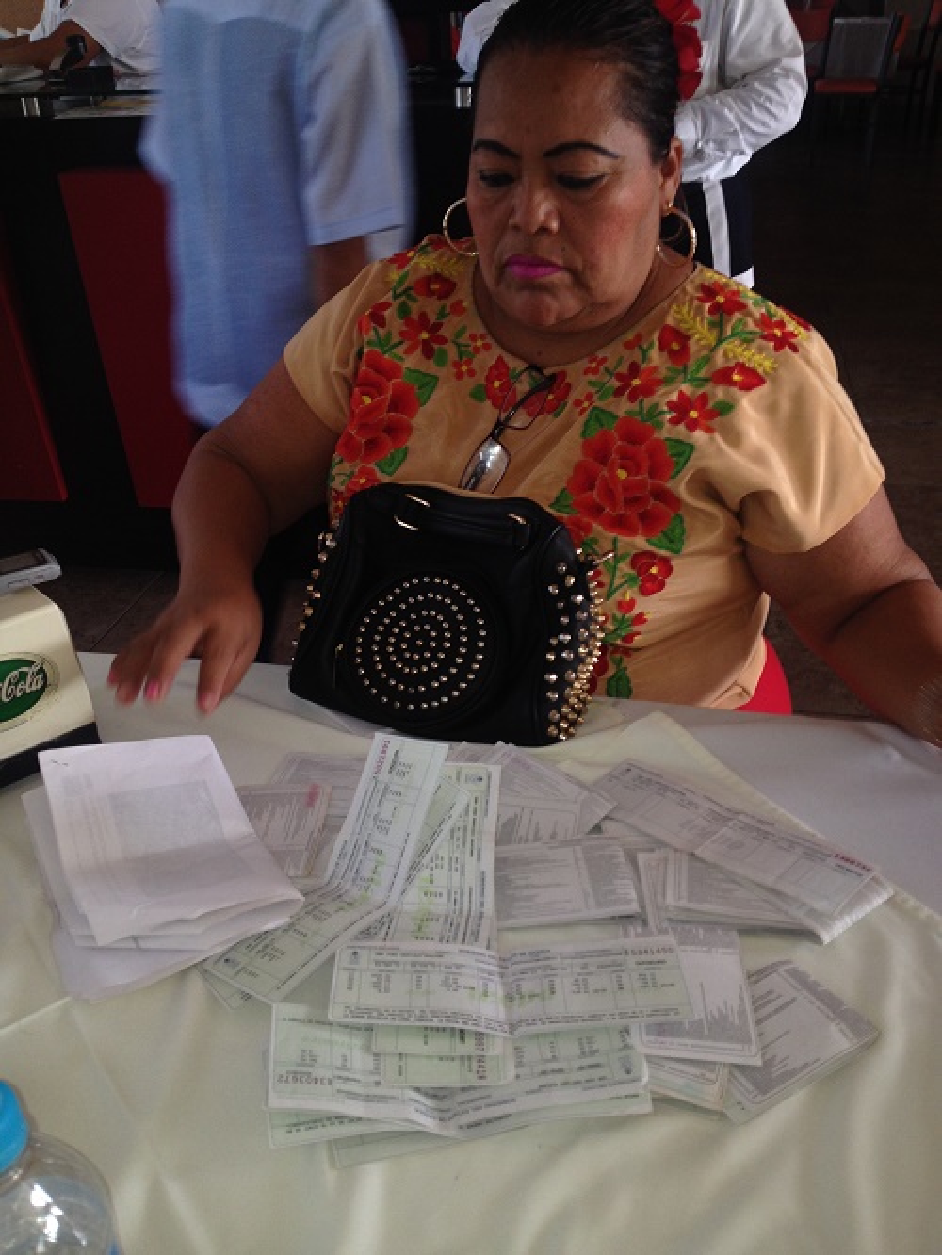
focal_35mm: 35
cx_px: 471
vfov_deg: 52.6
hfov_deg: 40.7
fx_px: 1269
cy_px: 628
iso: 50
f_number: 2.4
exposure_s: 1/25
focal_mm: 4.28
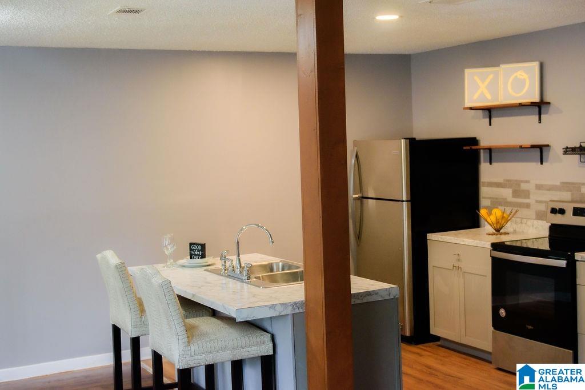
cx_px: 292
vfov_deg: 28.1
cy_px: 195
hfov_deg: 41.1
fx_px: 780
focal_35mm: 48
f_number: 2.8
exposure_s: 1/200
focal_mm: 32
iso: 800
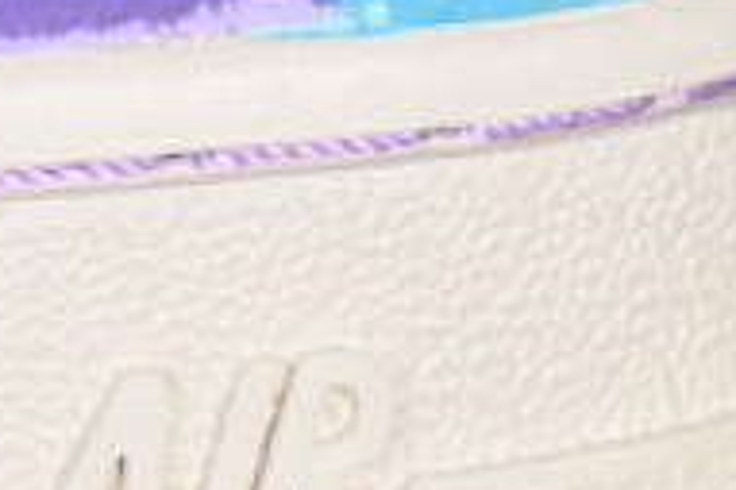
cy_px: -297
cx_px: -1306
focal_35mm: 424
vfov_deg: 3.2
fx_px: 8661
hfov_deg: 4.7
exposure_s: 1/80
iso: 160
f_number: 7.1
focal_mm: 50
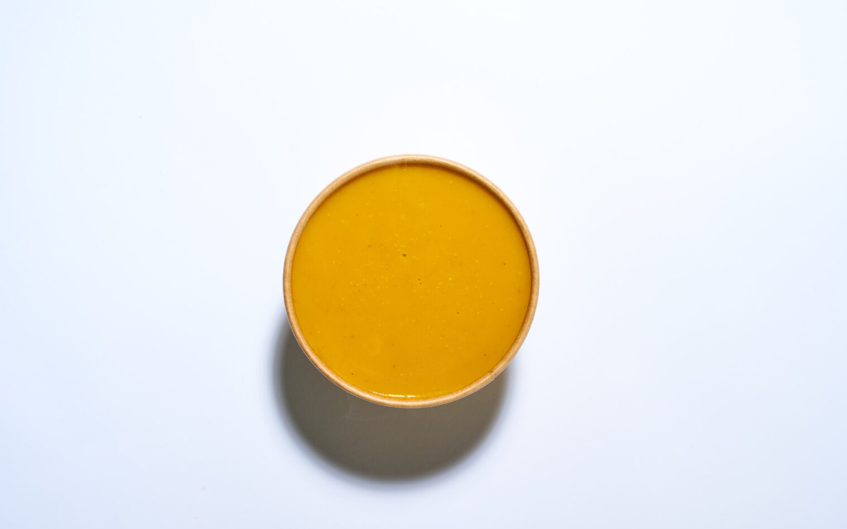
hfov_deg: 34.7
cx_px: 425
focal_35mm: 59
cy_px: 285
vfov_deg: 22.1
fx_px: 1356
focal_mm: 56.7
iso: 125
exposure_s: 1/125
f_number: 10
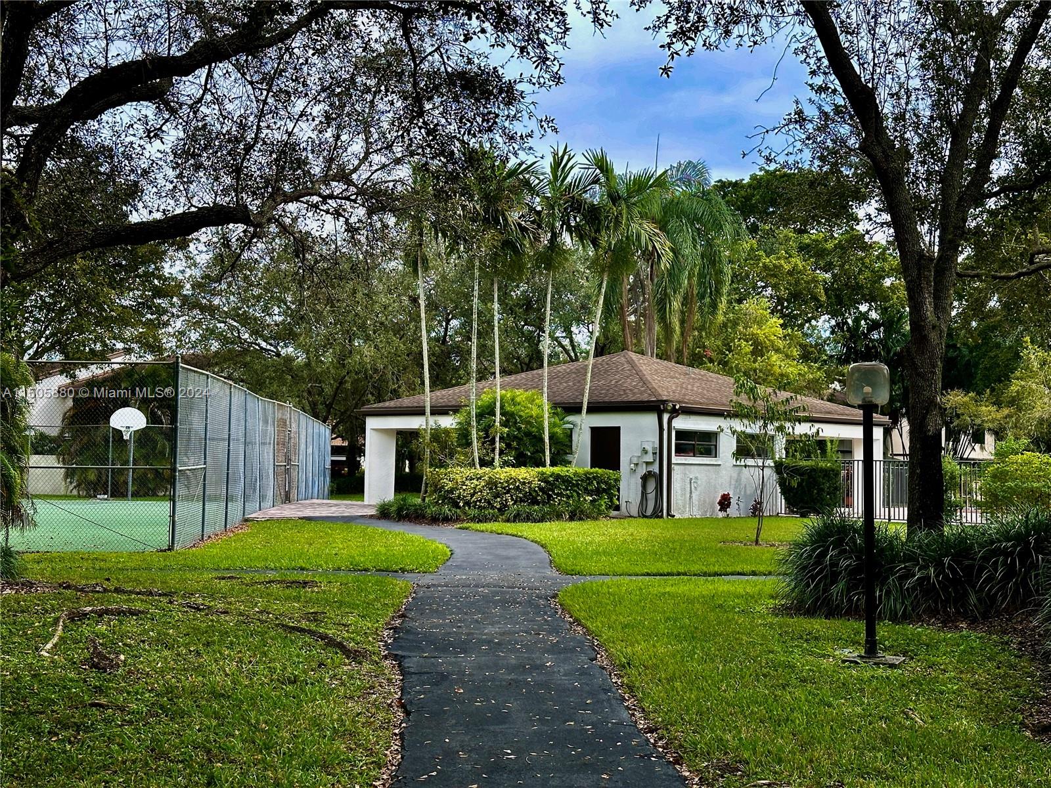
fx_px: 1457
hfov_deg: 39.7
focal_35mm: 48
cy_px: 394
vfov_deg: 30.3
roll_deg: -1.2
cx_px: 526
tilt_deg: +3.0
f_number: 1.78
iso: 64
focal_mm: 6.86
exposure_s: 1/1323
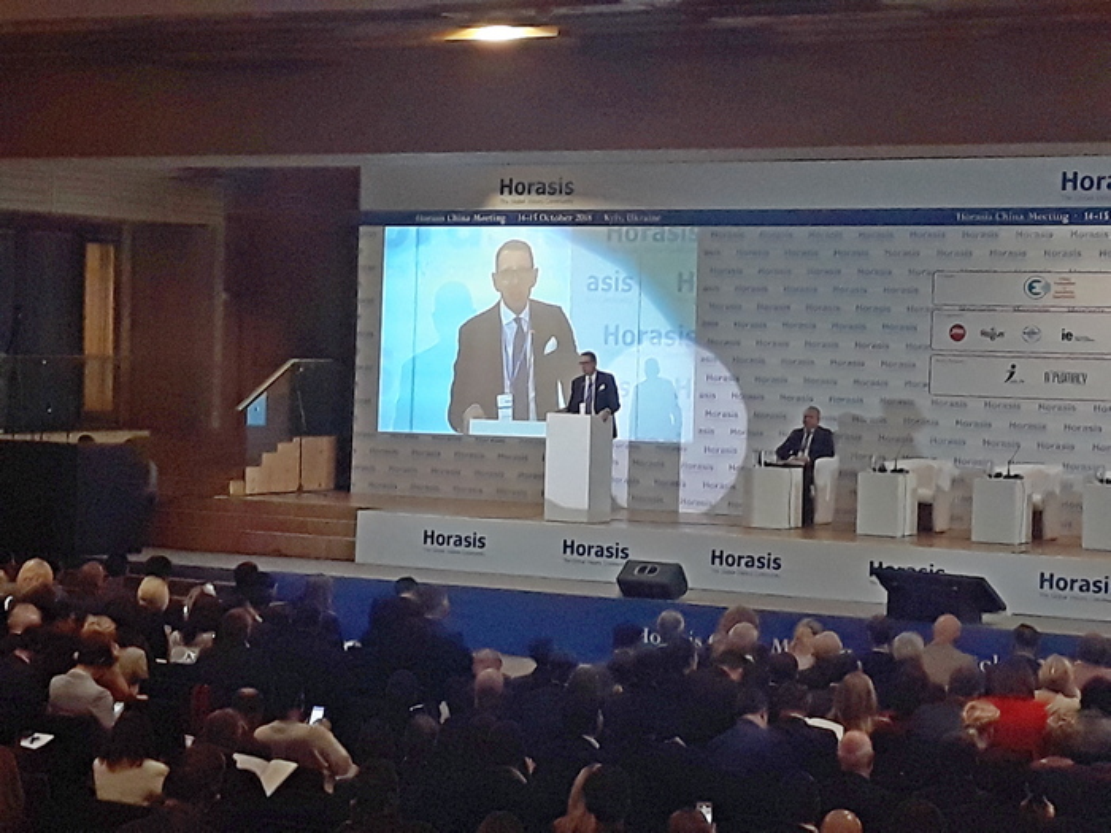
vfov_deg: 51.4
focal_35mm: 27
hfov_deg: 65.3
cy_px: 416
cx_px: 556
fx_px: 867
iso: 160
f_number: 1.7
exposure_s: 1/50
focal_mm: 3.71
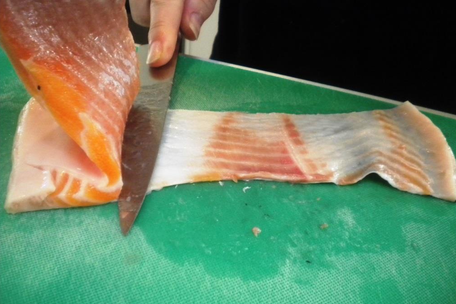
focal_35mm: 37
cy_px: 144
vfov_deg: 36.0
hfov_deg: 51.9
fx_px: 469
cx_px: 230
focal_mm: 6.3
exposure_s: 1/72.6
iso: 489
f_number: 3.1
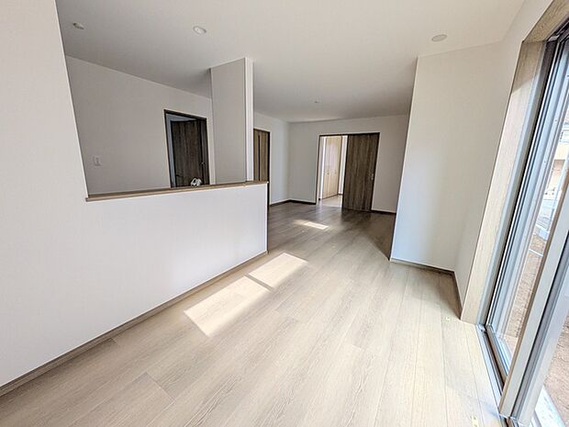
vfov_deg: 85.7
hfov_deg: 102.1
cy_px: 214
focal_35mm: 14
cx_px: 284
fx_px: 230
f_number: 2.2
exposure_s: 1/100
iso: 62
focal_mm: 1.83
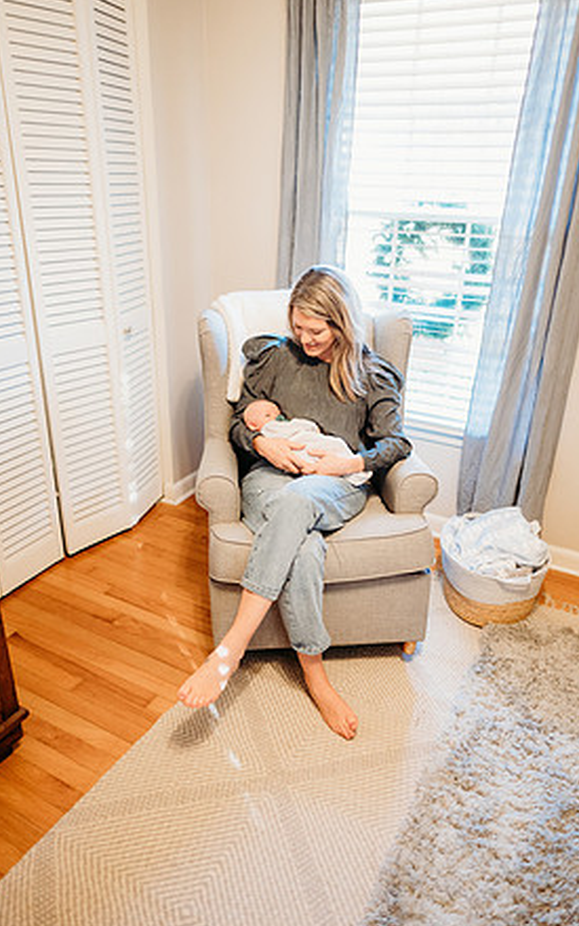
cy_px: 463
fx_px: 631
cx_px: 307
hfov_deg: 49.2
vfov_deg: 72.5
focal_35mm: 25
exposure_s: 1/125
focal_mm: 24
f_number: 1.8
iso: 1250
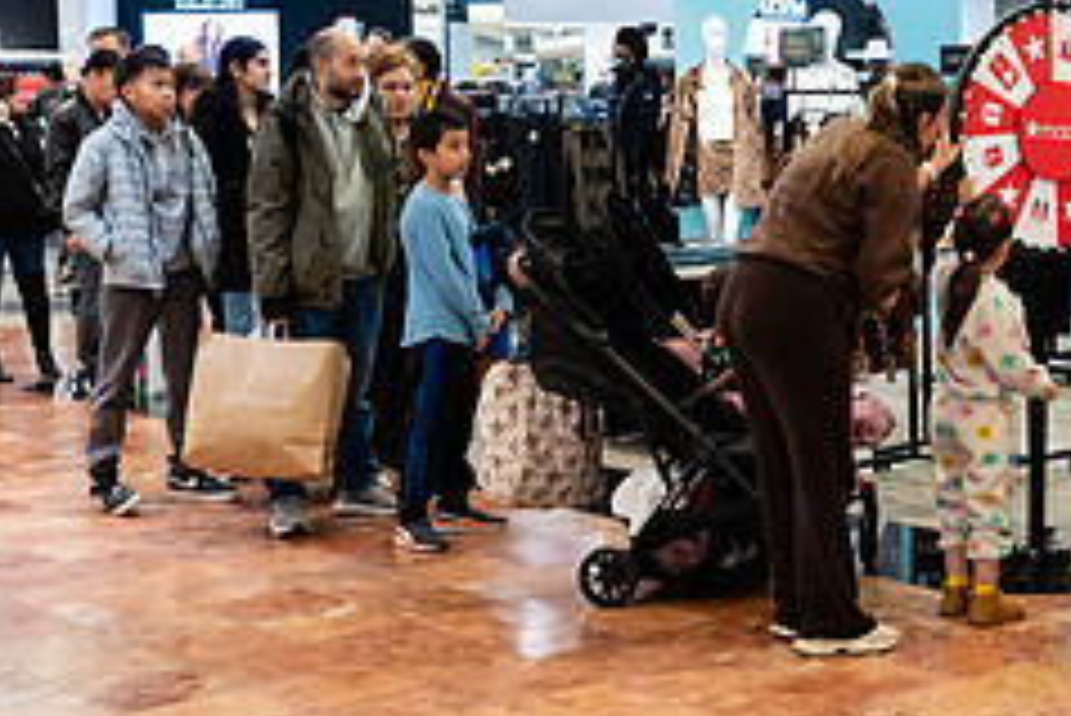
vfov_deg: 18.4
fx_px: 2203
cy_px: 209
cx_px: 1012
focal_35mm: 74
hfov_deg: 26.2
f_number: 3.2
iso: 1000
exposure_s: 1/125
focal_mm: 28
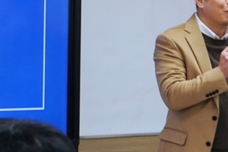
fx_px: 1533
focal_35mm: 242
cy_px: -9
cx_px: 60
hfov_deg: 8.5
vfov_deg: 5.7
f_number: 5.6
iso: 400
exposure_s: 1/100
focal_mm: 70
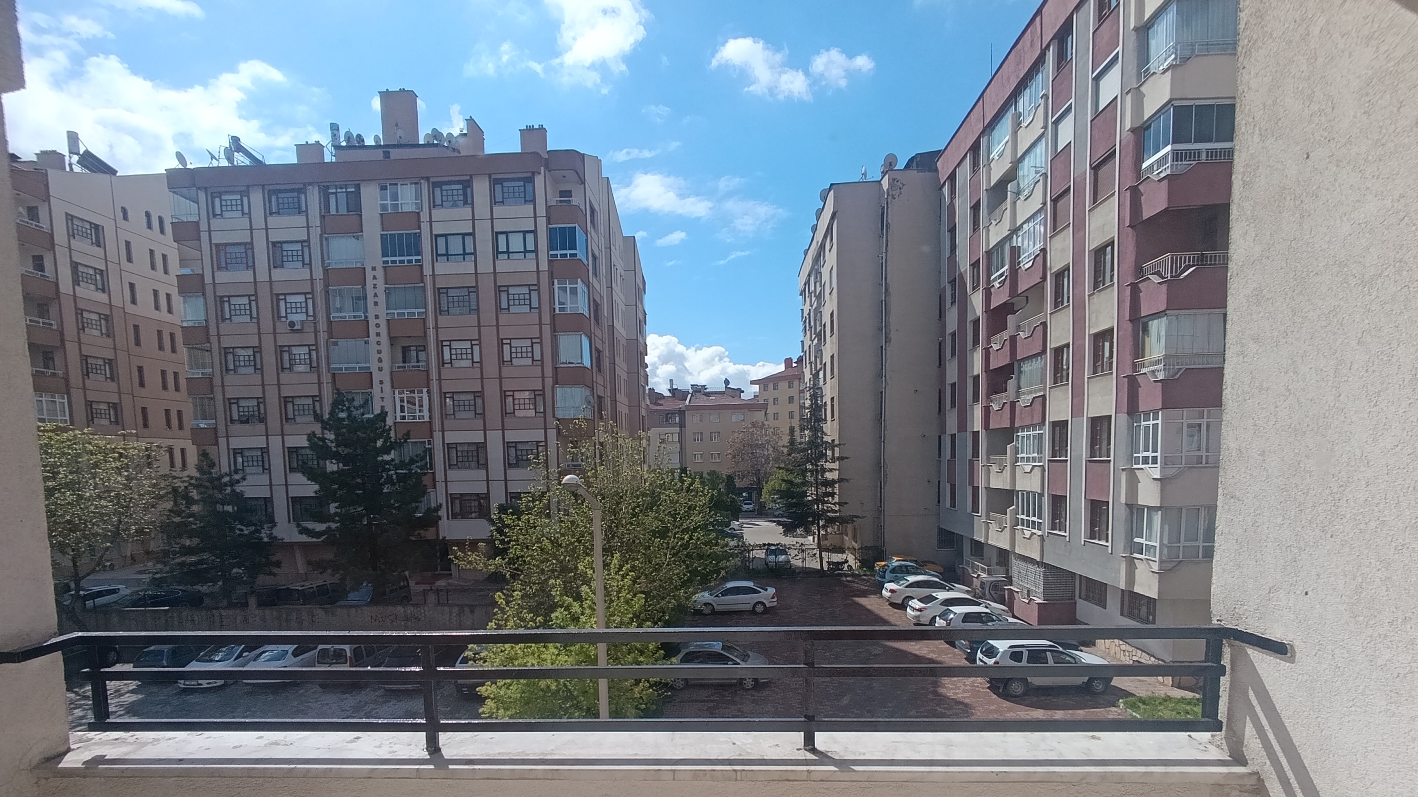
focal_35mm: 18
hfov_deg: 92.7
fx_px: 677
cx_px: 710
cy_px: 509
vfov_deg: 60.0
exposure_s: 1/1004
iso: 50
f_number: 2.2
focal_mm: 1.65
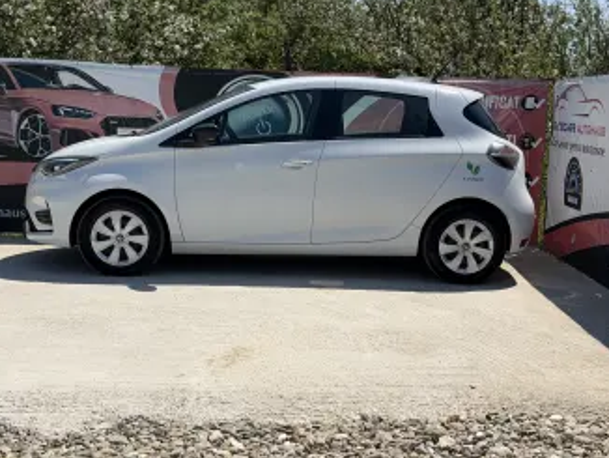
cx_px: 314
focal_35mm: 53
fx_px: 933
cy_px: 232
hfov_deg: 36.1
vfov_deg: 27.6
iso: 64
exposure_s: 1/7874
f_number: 1.78
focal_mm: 6.76
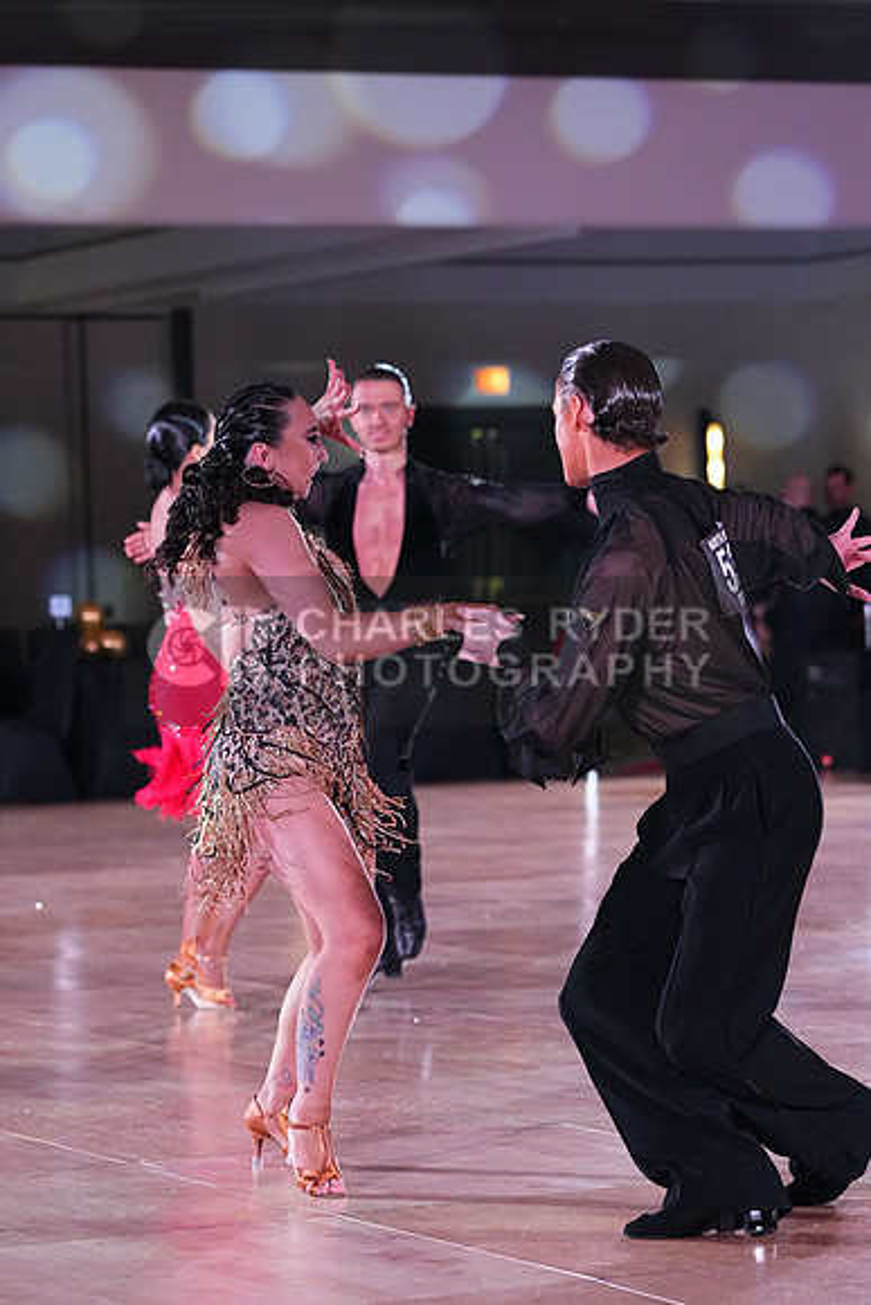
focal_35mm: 123
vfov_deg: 16.6
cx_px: 436
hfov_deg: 11.2
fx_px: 4461
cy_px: 652
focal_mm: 123
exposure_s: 1/320
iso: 6400
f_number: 5
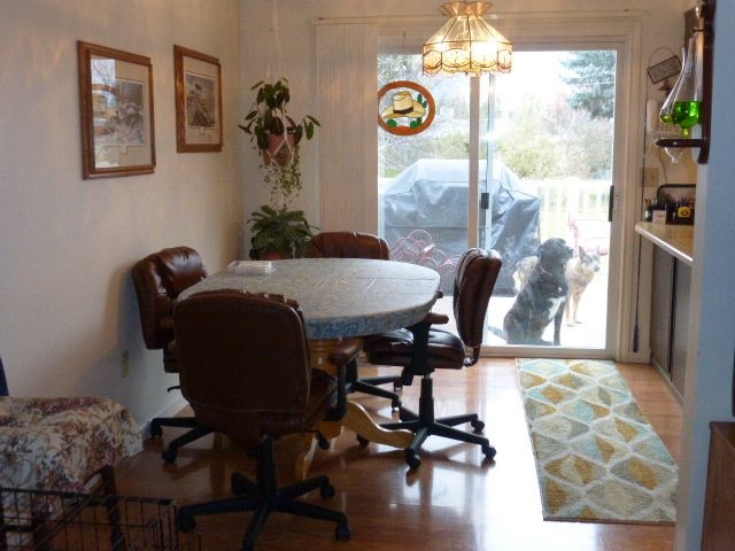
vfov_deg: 36.8
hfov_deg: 47.9
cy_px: 276
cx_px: 368
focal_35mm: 39
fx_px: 828
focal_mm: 6.9
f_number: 3.9
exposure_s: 1/60
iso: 500
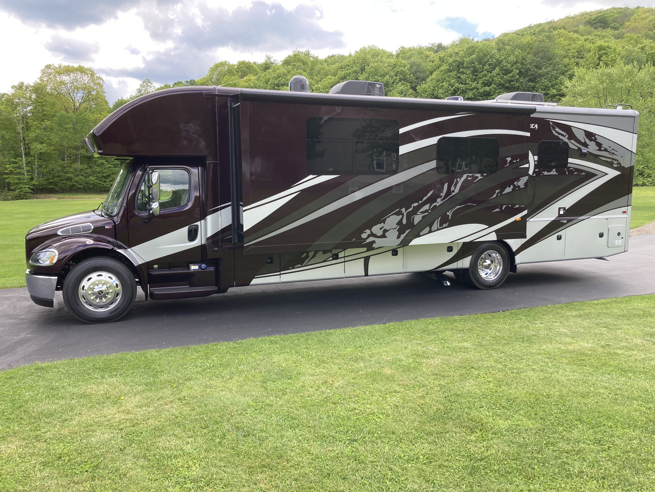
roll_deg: -1.6
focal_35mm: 28
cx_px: 328
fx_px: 530
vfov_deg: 49.7
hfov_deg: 63.4
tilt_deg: -6.8
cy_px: 246
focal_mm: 3.99
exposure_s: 1/284
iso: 20
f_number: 1.8
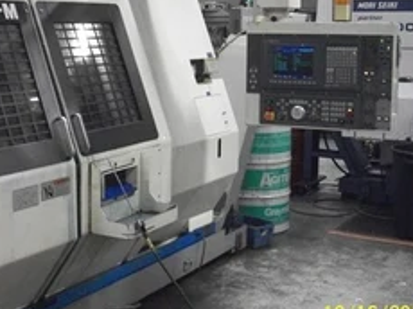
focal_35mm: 61
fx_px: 727
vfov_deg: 23.9
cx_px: 110
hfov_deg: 31.2
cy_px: 104
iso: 618
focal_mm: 6.3
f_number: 3.1
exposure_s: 1/125
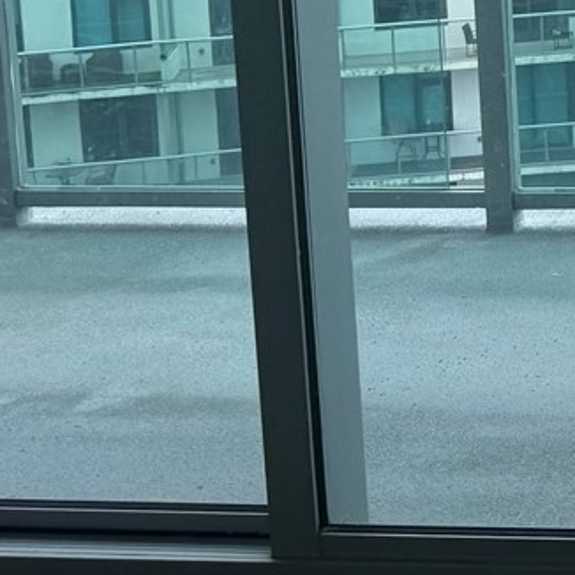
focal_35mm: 104
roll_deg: +3.2
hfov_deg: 14.2
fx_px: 1954
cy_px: -215
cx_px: 1131
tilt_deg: -7.7
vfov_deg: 15.7
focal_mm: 6.76
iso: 80
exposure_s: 1/1493
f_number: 1.78
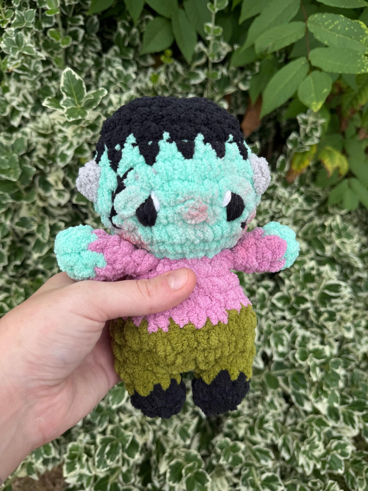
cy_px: 246
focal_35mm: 24
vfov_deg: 71.6
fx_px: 340
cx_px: 184
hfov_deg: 56.8
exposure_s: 1/2801
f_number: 1.78
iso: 80
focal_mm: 6.76
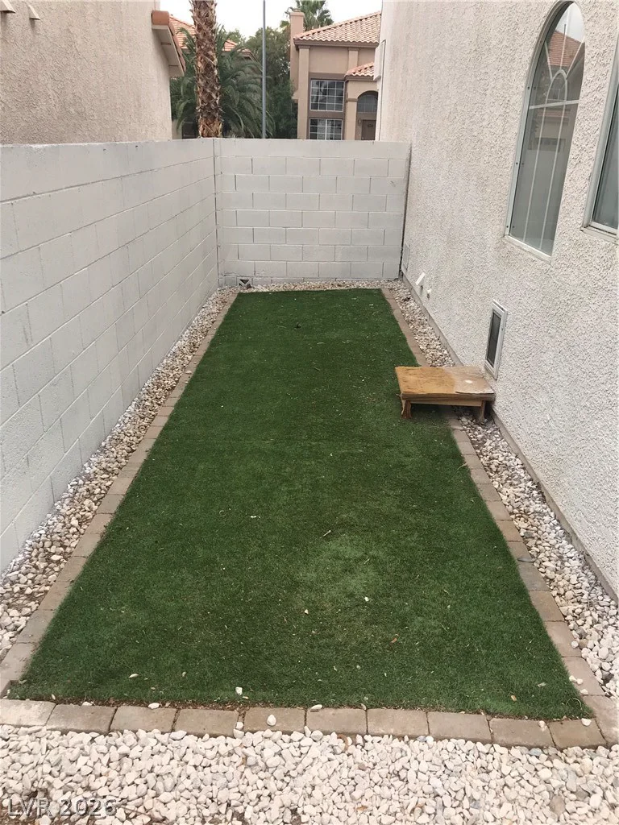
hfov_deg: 49.7
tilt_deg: -21.5
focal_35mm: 28
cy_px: 412
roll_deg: -2.4
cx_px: 310
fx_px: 668
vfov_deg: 63.4
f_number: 1.8
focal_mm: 3.99
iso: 20
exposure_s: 1/785
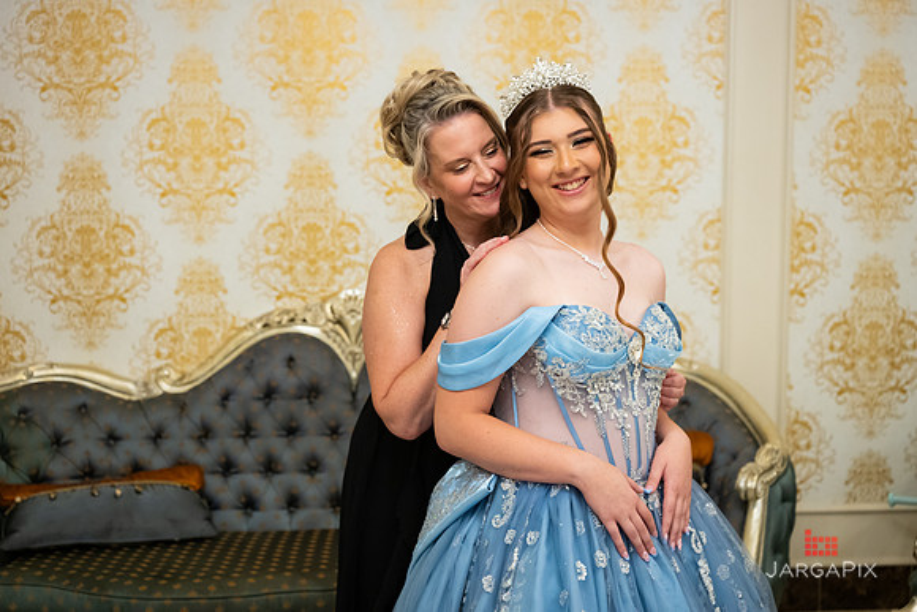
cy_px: 295
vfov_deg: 28.3
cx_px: 461
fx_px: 1215
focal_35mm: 48
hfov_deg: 41.4
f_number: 3.2
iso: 2500
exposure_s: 1/200
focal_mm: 46
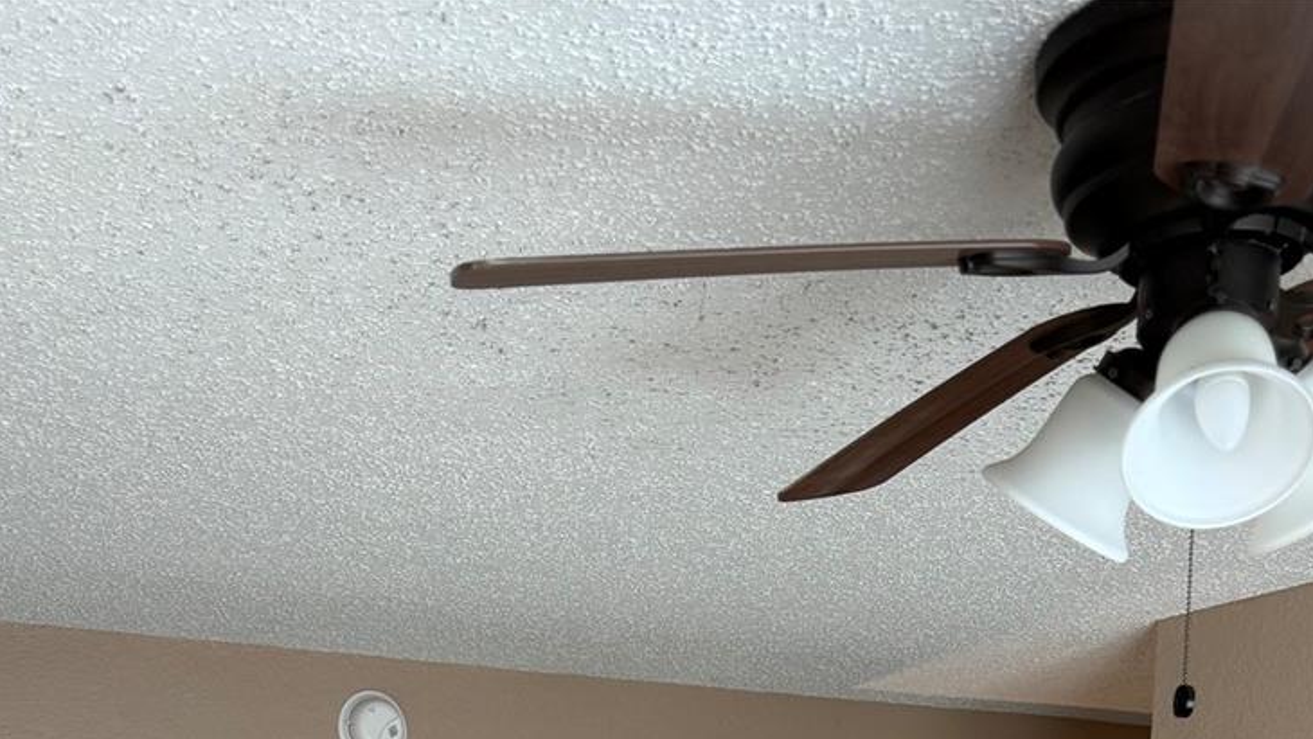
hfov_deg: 37.8
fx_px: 1915
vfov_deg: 17.3
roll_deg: +0.6
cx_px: 630
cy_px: 1377
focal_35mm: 55
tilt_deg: -9.2
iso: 200
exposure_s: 1/120
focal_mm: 6.76
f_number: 1.78
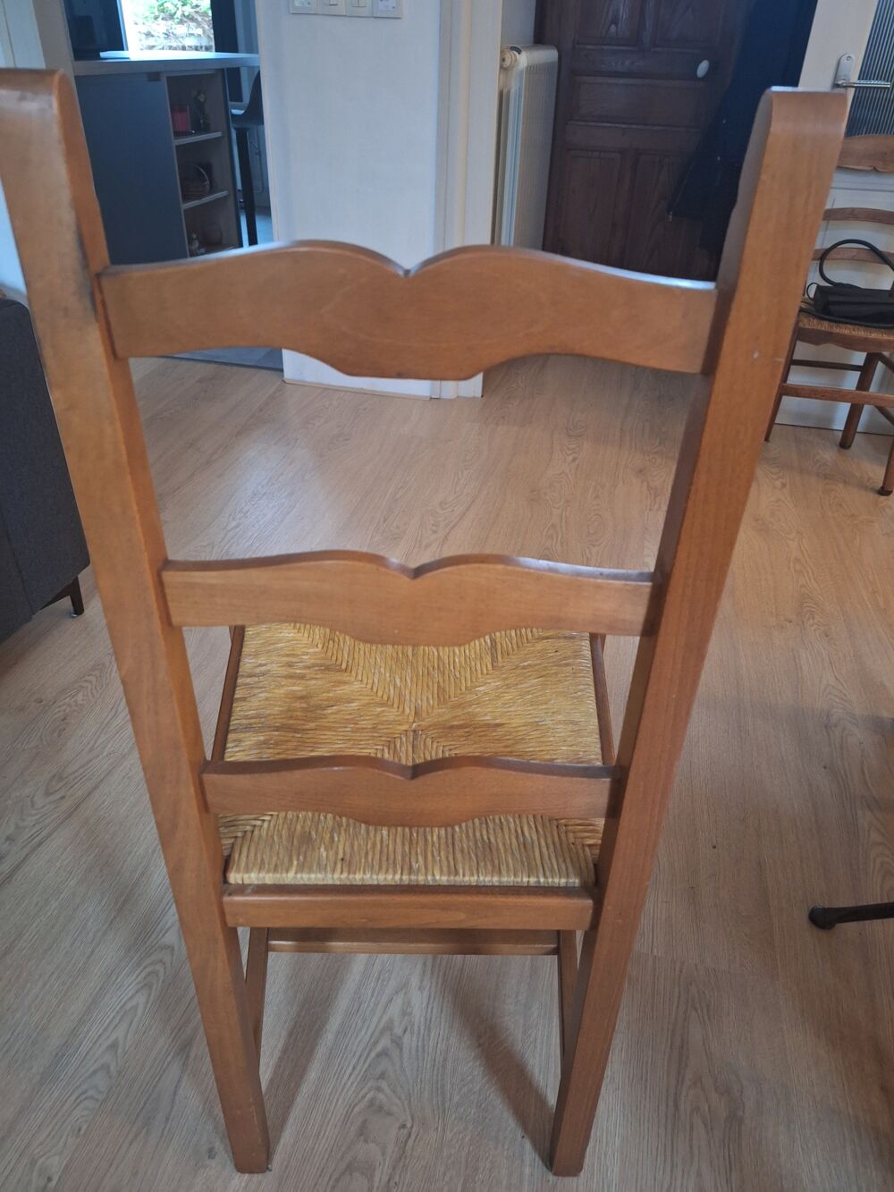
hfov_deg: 58.9
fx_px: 792
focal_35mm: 23
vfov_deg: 73.9
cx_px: 447
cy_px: 596
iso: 500
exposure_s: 1/20
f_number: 1.8
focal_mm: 5.54
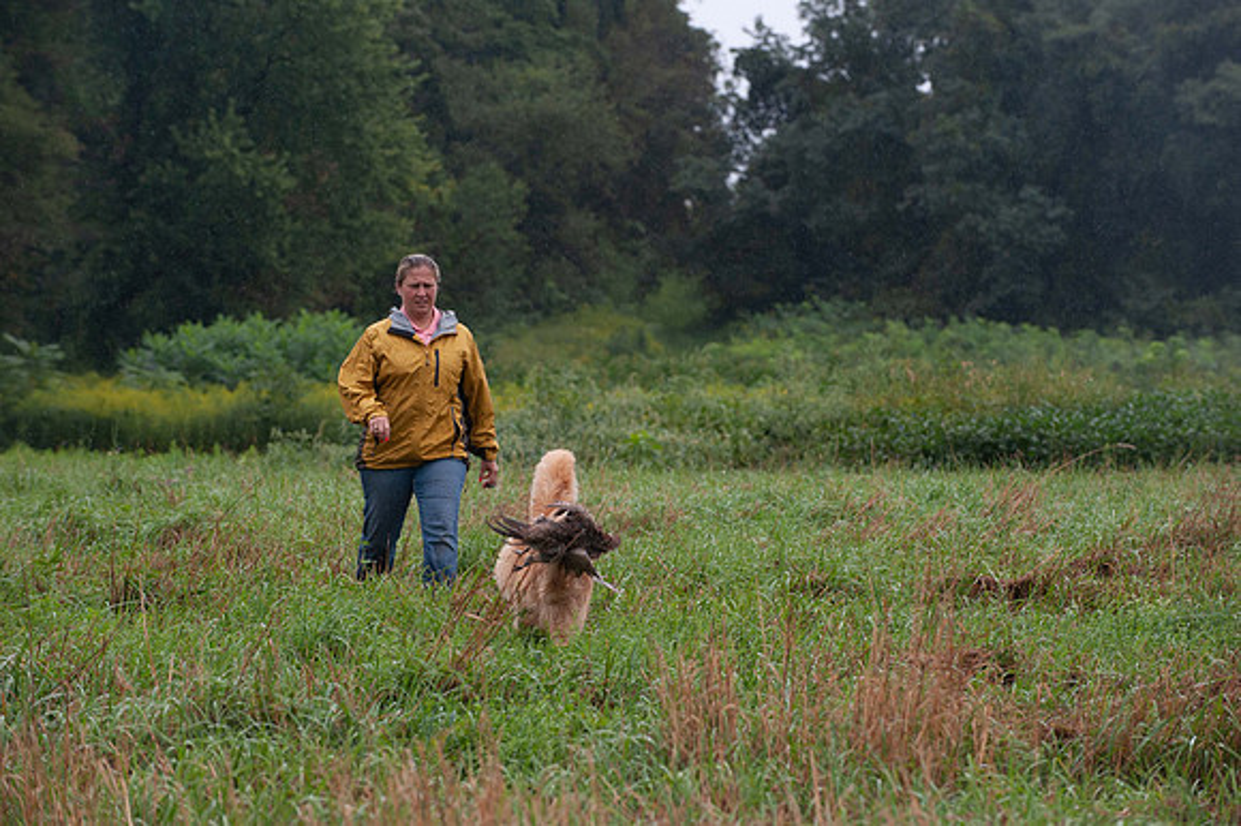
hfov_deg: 12.8
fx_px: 5512
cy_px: 413
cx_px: 620
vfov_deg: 8.6
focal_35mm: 160
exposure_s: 1/640
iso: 800
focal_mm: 160
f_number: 7.1
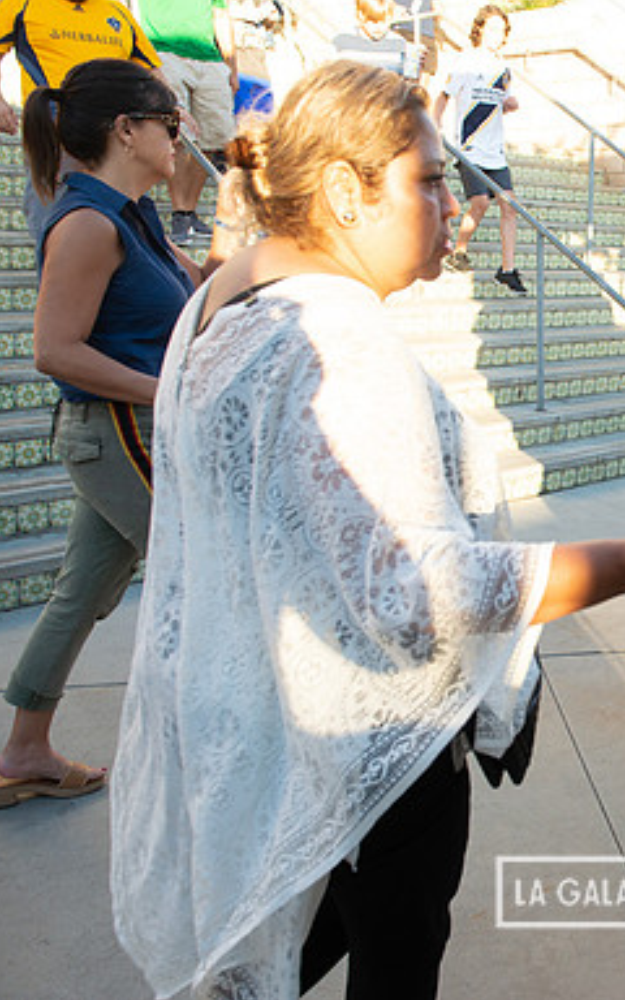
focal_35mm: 37
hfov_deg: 30.9
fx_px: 1008
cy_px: 501
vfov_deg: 52.7
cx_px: 680
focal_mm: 24
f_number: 4.5
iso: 800
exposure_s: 1/500
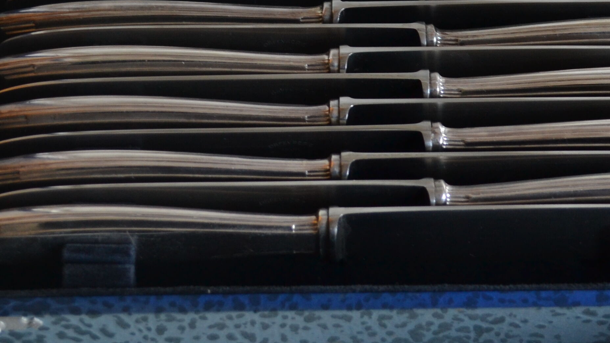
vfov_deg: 10.2
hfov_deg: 18.2
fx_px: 1892
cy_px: -34
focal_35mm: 117
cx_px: 458
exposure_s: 1/20
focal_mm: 30
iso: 400
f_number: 4.5
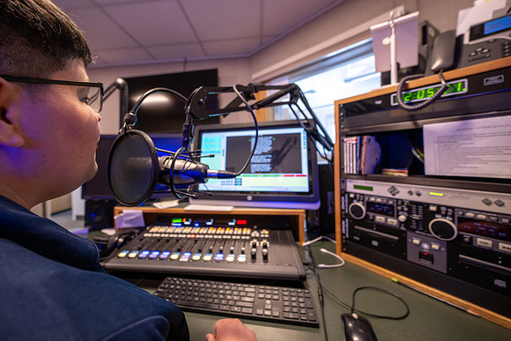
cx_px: 237
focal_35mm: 15
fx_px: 213
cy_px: 158
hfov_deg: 100.1
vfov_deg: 77.2
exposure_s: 1/160
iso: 1250
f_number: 4
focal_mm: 14
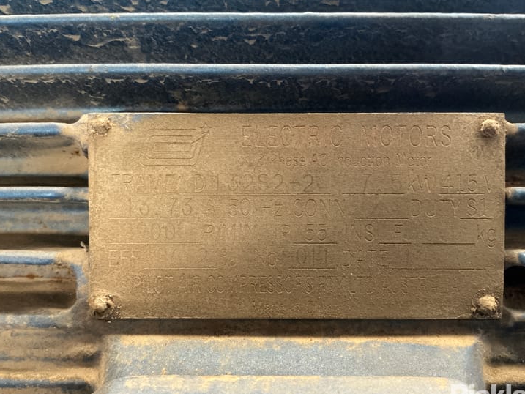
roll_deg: -0.5
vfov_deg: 46.8
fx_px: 455
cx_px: 272
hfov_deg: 59.9
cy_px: 205
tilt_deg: -44.9
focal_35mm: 30
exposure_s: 1/25
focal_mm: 3
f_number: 1.8
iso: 320
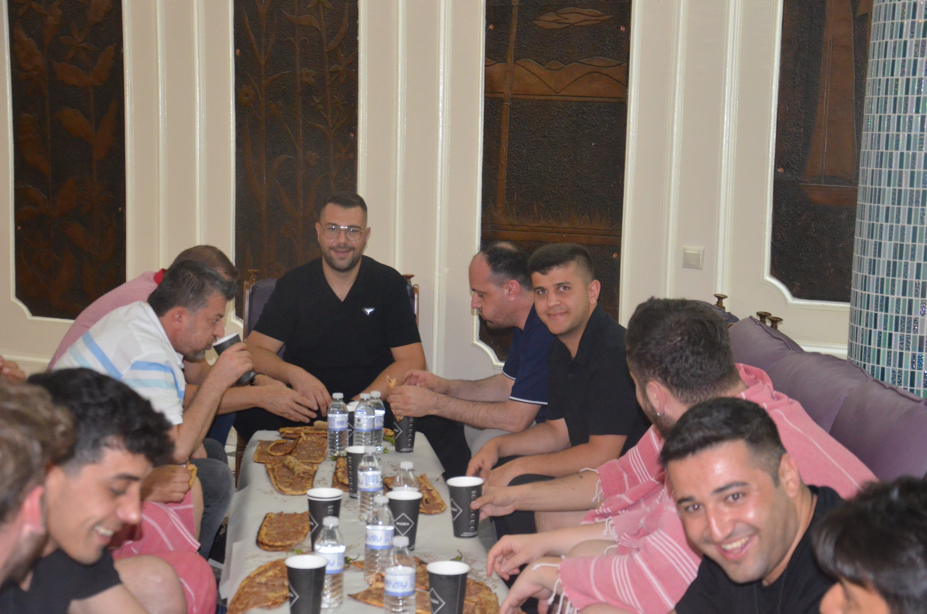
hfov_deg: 32.0
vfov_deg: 21.5
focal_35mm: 63
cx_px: 464
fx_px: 1619
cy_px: 307
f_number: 4.8
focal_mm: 42
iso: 3200
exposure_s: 1/60
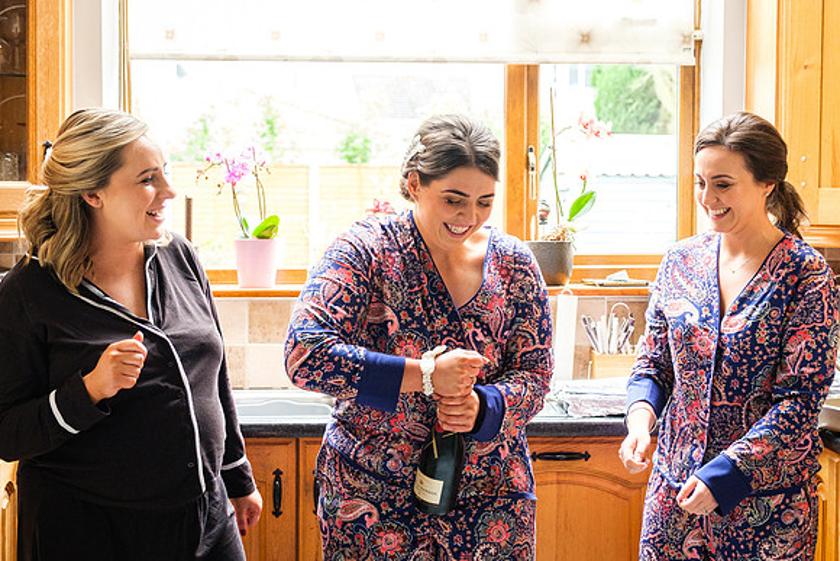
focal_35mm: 60
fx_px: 1398
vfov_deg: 22.7
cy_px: 250
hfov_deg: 33.4
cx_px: 460
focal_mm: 30.2
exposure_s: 1/160
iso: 1600
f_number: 2.8
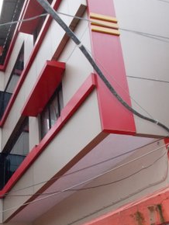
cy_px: 156
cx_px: 57
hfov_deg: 33.4
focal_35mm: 43
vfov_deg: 43.0
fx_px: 279
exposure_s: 1/50
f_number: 3.2
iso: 450
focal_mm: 4.6
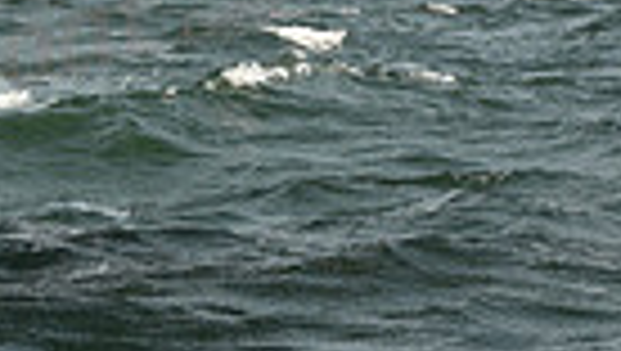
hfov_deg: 4.9
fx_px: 7122
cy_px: -101
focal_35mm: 432
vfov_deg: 2.8
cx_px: -585
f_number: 5.6
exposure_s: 1/640
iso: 250
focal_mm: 98
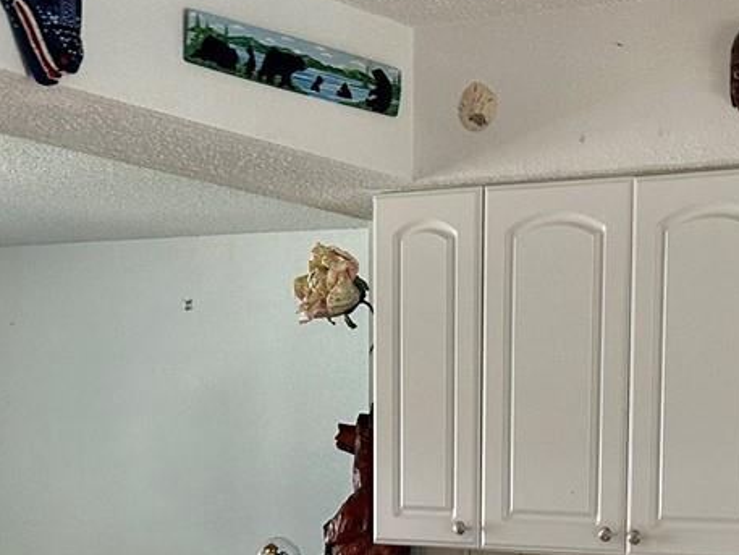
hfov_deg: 22.4
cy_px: 791
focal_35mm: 84
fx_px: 1794
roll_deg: -2.1
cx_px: 747
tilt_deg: -5.6
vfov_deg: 16.3
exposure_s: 1/60
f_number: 1.78
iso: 125
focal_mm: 6.86
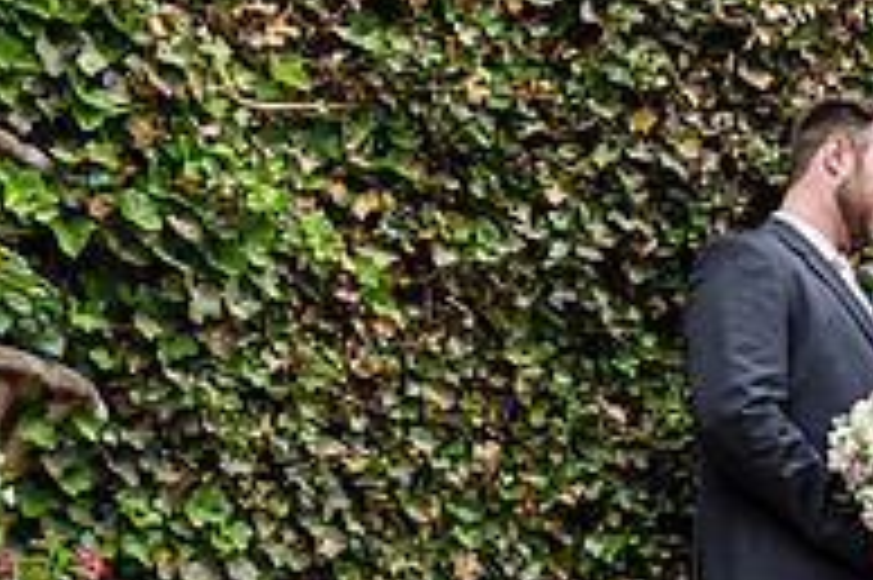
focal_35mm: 75
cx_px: 500
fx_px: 1817
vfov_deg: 17.7
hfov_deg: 27.0
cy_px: 577
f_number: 6.3
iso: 500
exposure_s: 1/125
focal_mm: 24
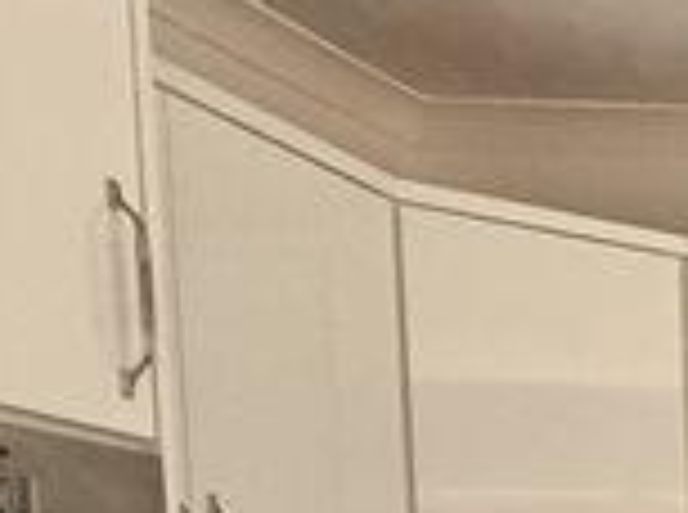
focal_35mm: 94
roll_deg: -0.9
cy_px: 963
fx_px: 1864
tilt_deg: -5.5
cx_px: 1538
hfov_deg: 15.0
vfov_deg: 13.7
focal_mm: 2.22
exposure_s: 1/61
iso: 320
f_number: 2.2
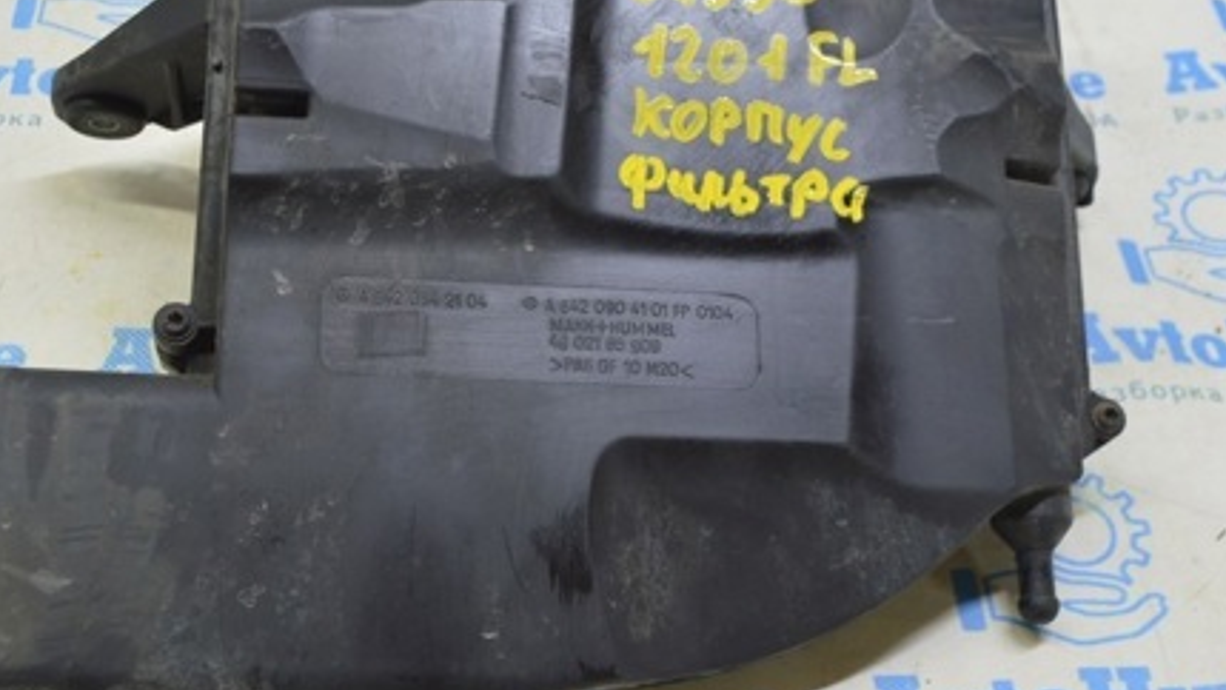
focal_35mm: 54
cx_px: 559
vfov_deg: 22.3
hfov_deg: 38.6
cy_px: 309
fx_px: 1749
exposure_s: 1/20
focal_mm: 23
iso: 400
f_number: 5.6
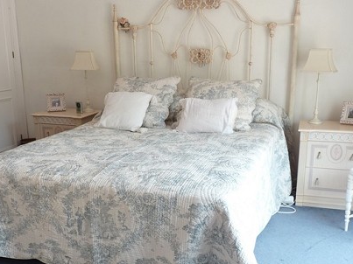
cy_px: 159
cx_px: 159
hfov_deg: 45.7
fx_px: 418
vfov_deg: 35.0
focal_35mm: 41
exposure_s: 1/30
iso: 80
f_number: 3.2
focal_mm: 4.8
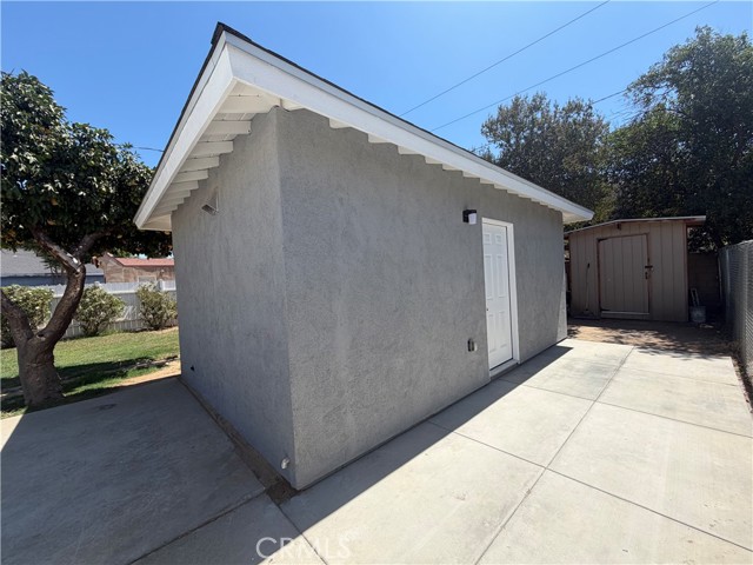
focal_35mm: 14
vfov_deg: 85.7
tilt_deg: -1.0
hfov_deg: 102.1
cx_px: 376
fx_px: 305
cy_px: 282
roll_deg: +2.8
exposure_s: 1/770
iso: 25
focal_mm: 2.22
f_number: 2.2
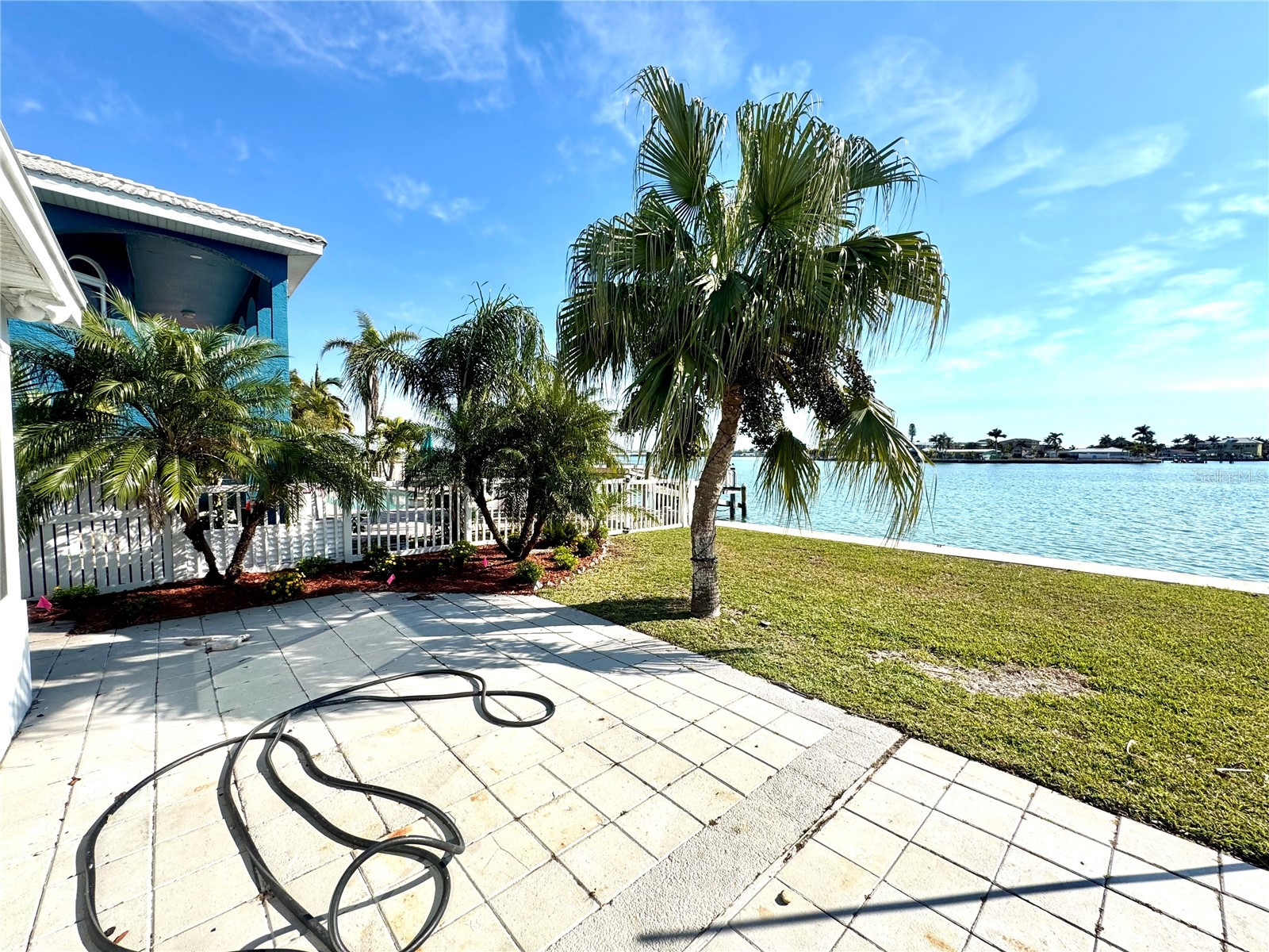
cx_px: 634
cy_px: 476
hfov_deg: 102.1
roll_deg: +0.3
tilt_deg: -1.1
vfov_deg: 85.7
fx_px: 513
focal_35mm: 14
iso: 50
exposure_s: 1/1672
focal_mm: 2.22
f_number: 2.2
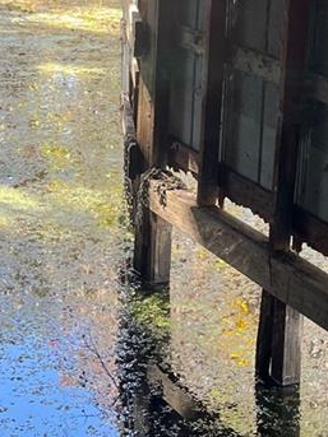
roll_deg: -0.6
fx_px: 1150
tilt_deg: -7.8
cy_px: -22
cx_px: 112
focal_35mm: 91
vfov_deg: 20.7
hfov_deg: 16.2
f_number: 1.6
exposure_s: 1/122
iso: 64
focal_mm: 5.1
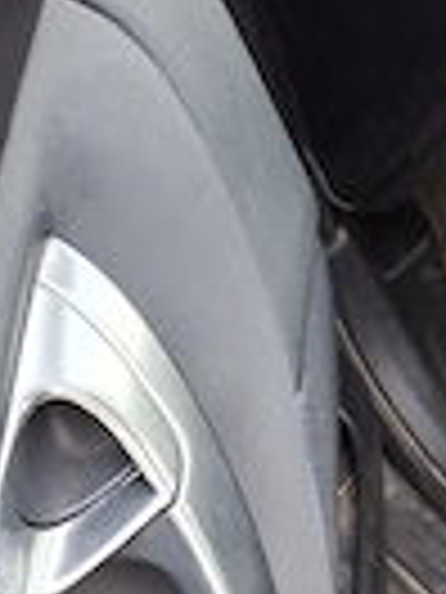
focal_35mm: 76
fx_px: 1306
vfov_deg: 21.9
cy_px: 860
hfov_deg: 19.4
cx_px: 180
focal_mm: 4.69
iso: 160
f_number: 1.8
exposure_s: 1/50
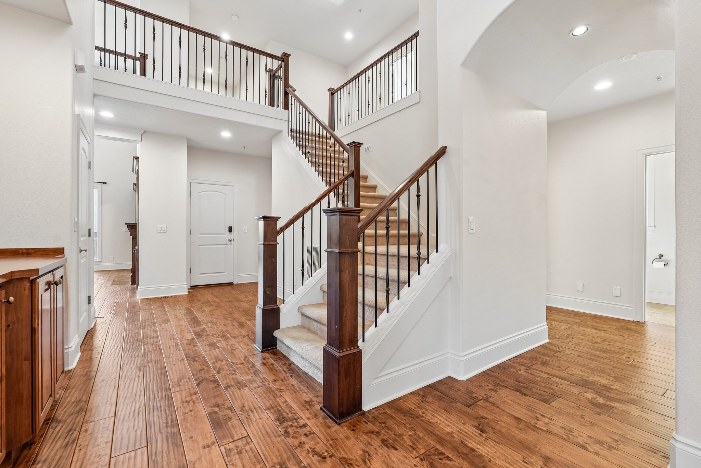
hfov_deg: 96.7
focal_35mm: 16
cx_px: 350
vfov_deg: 73.7
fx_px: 312
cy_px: 234
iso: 400
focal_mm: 16
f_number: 8
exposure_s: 1/6
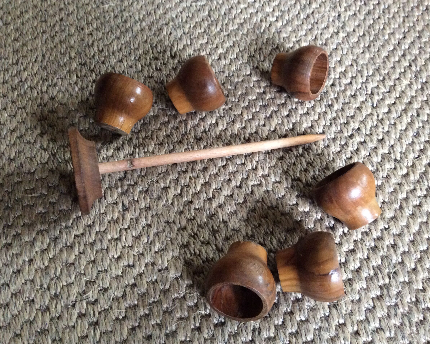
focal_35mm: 34
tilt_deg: -61.5
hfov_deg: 52.8
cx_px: 219
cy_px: 173
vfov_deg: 43.4
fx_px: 433
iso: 250
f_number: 2.4
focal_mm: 3.3
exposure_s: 1/25
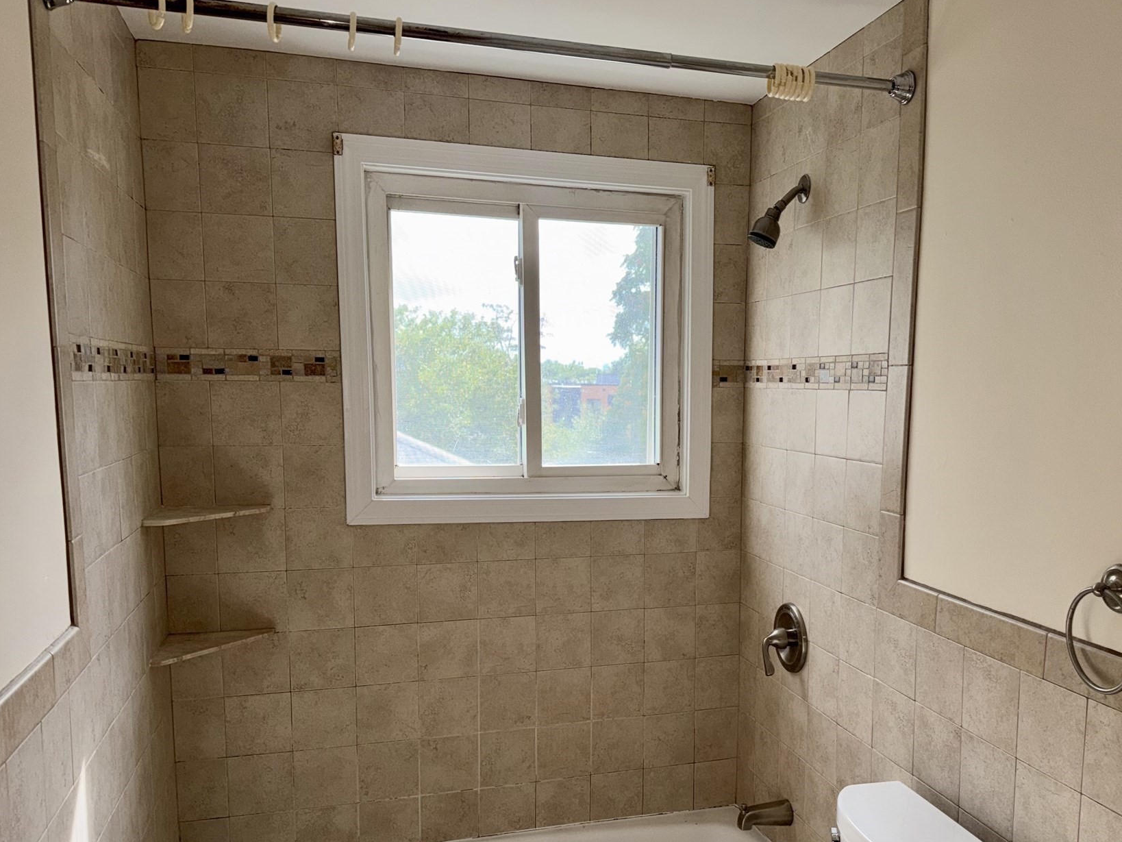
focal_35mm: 30
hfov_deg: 59.6
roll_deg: -0.5
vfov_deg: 46.5
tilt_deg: -7.4
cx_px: 656
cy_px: 508
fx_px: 973
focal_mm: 6.76
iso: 64
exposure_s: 1/355
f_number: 1.78
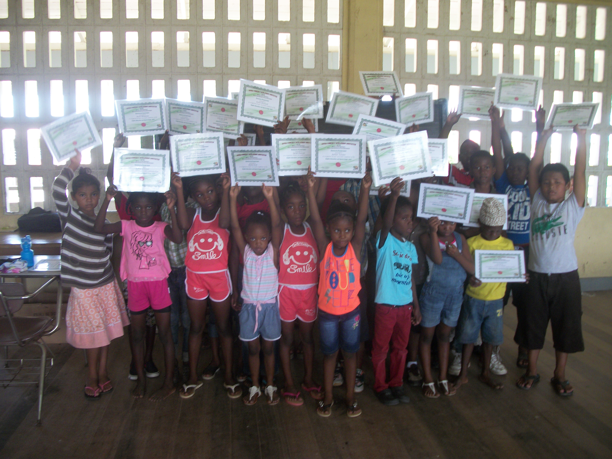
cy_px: 230
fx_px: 566
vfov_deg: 44.2
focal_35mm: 32
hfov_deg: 56.8
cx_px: 306
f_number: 2.9
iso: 80
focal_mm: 5.7
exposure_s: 1/40
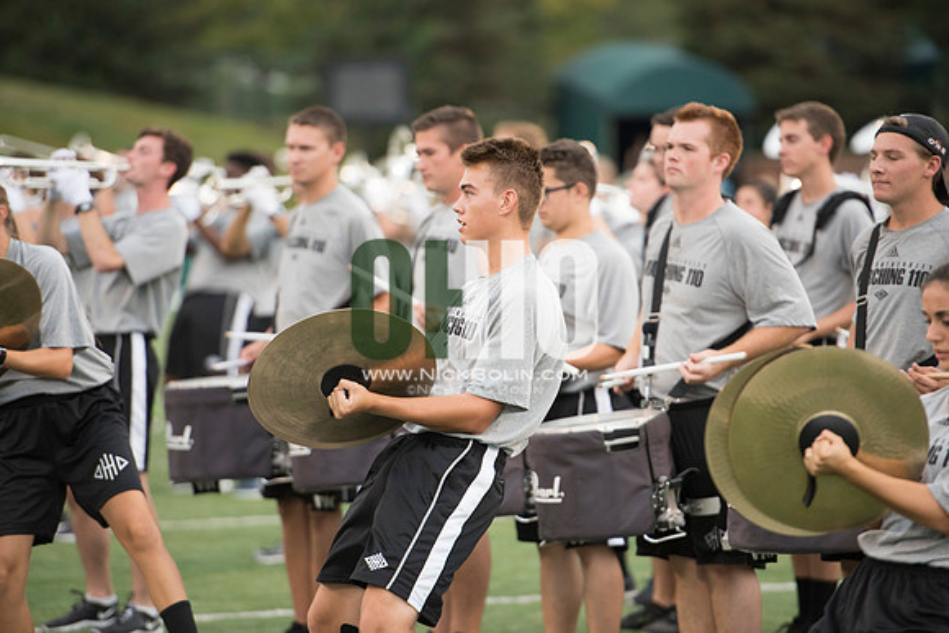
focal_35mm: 200
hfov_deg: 10.3
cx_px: 474
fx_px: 5273
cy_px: 316
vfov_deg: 6.9
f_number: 2.8
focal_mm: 200
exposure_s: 1/1250
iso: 1000
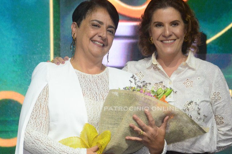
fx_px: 1432
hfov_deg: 9.3
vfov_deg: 6.1
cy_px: 89
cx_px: 111
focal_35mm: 223
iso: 4000
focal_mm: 105
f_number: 5.6
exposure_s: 1/200
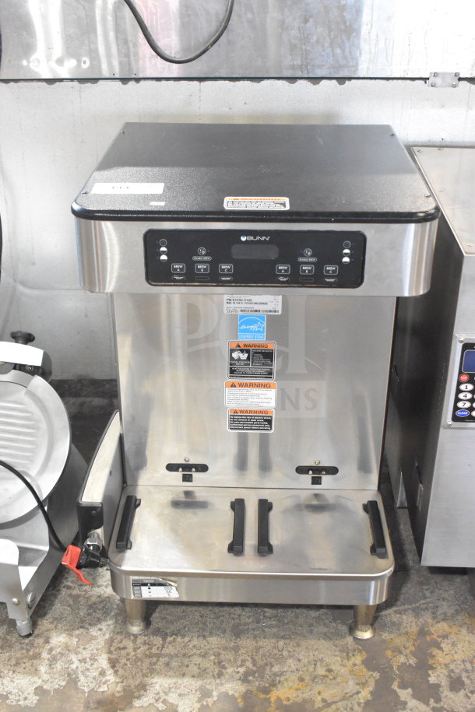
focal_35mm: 42
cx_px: 238
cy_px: 356
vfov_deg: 46.4
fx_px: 831
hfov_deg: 31.9
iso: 6400
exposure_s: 1/200
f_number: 7.1
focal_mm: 28
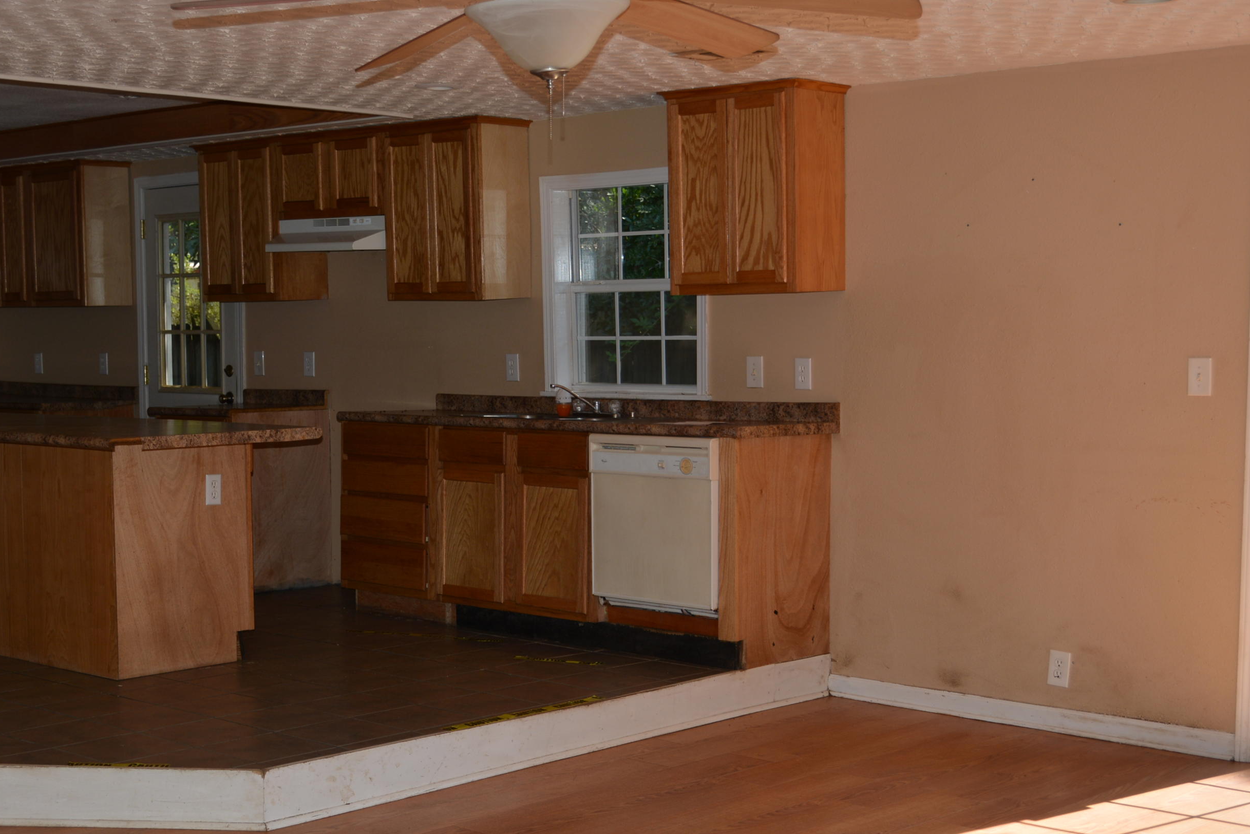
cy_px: 506
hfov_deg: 37.0
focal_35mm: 54
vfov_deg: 25.2
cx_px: 502
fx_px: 1862
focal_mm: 29
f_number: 4.5
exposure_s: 1/200
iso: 100
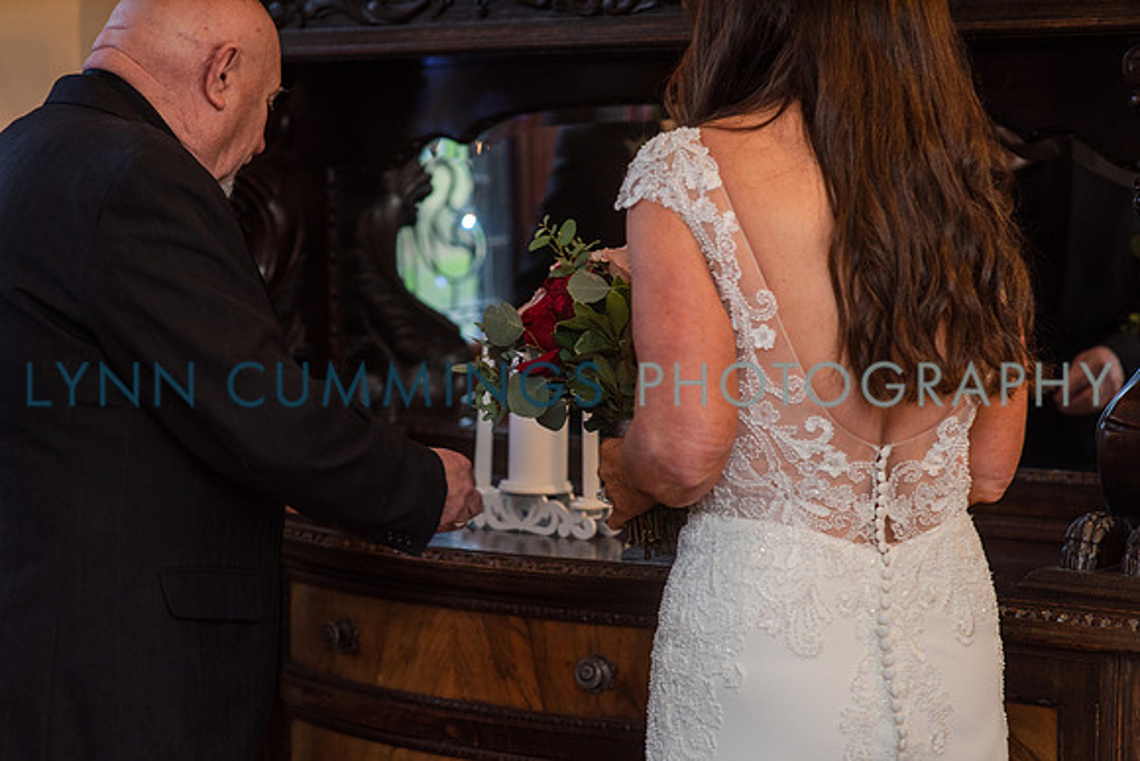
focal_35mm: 85
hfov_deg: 23.9
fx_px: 2692
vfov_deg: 16.1
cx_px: 570
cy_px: 380
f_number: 3.2
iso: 640
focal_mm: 85
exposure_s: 1/125
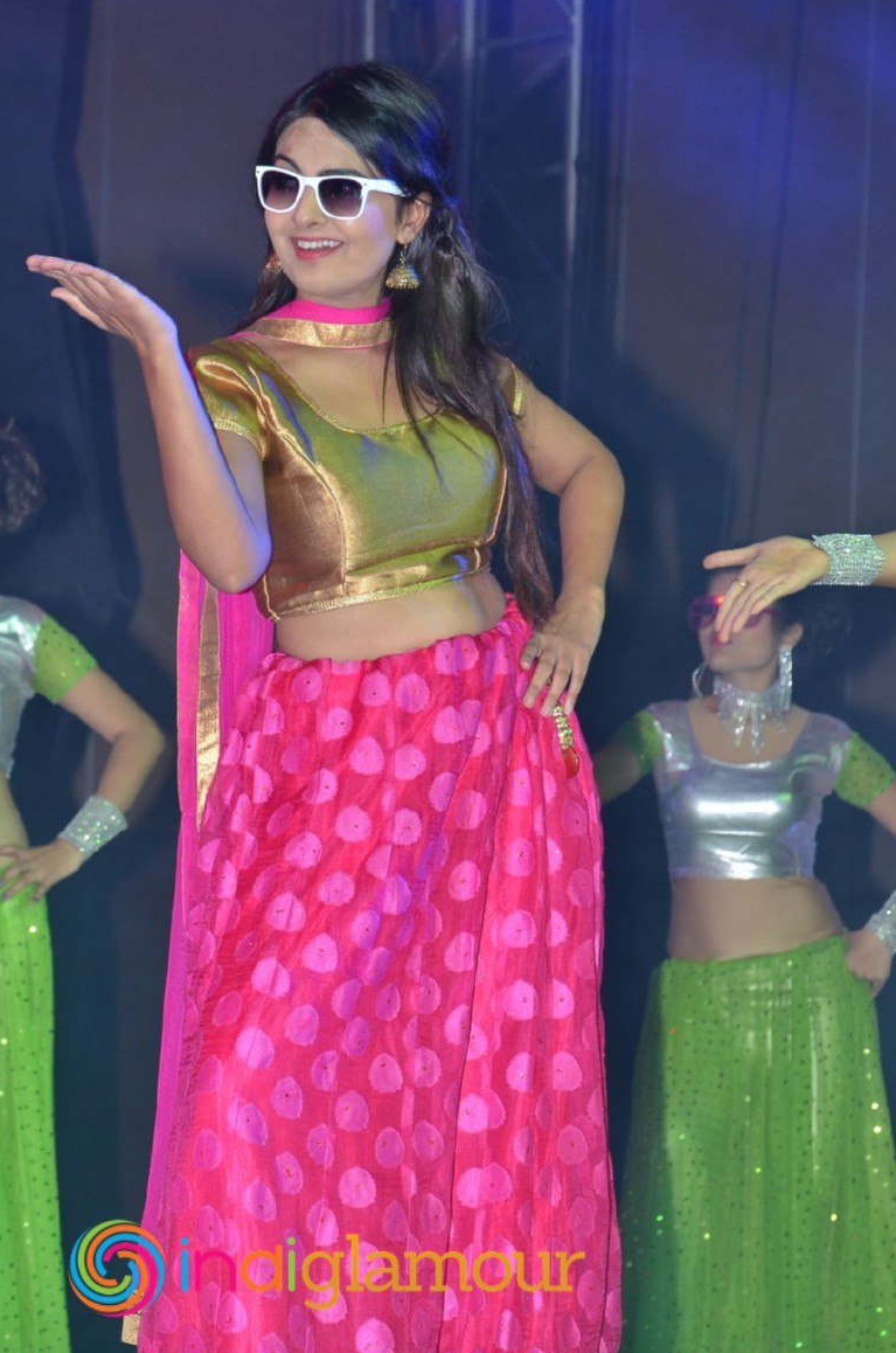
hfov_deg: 7.6
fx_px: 6750
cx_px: 326
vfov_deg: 11.4
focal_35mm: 180
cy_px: 802
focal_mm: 92
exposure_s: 1/125
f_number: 5.6
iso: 640
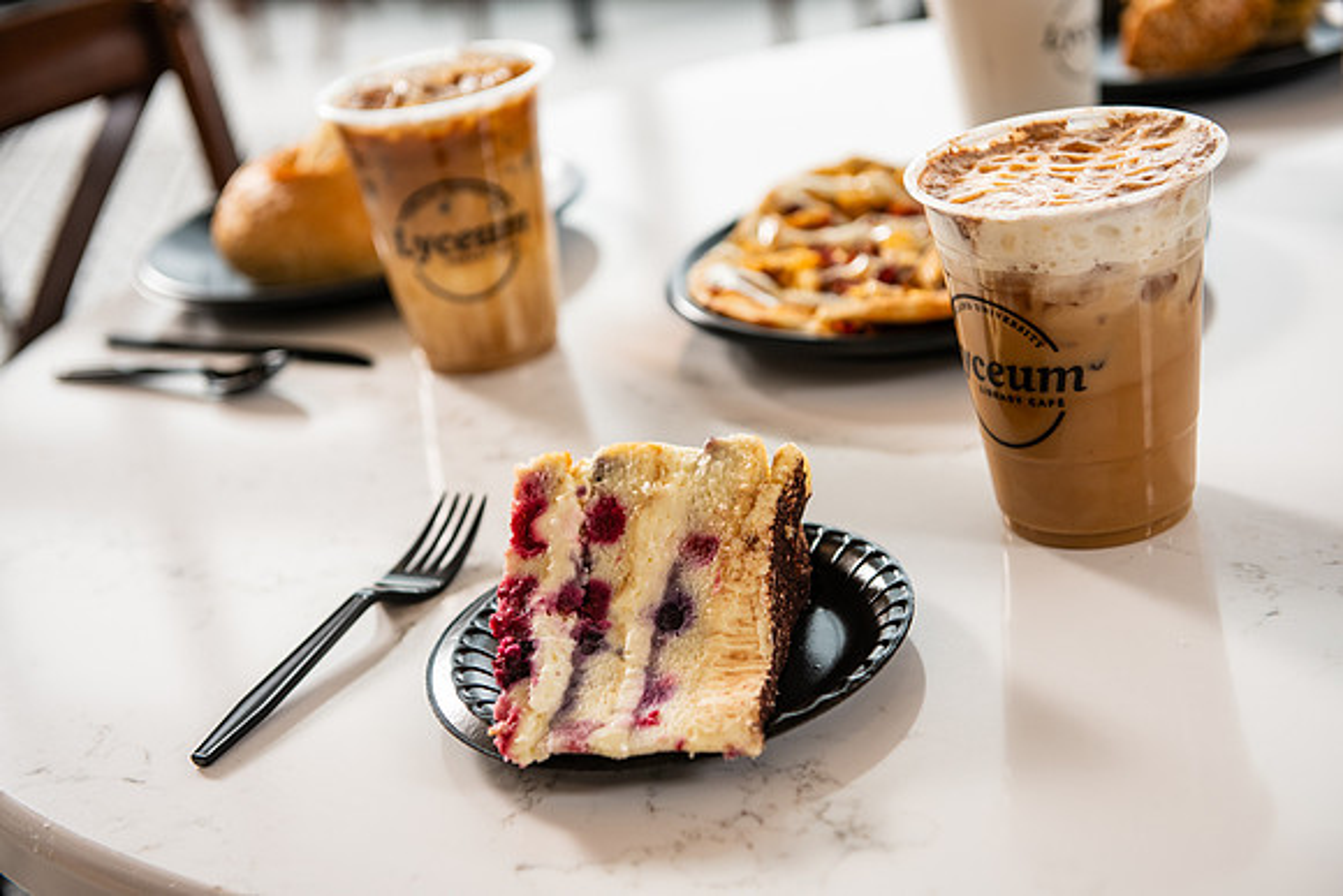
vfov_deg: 22.6
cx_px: 672
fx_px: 2239
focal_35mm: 60
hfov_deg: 33.4
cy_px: 448
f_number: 4
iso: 400
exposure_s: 1/200
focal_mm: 60
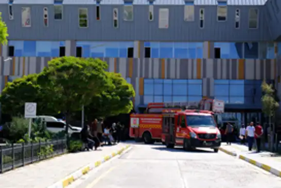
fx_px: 460
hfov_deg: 33.9
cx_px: 140
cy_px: 94
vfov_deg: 23.0
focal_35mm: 59
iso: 400
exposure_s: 1/640
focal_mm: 39.3
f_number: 7.1
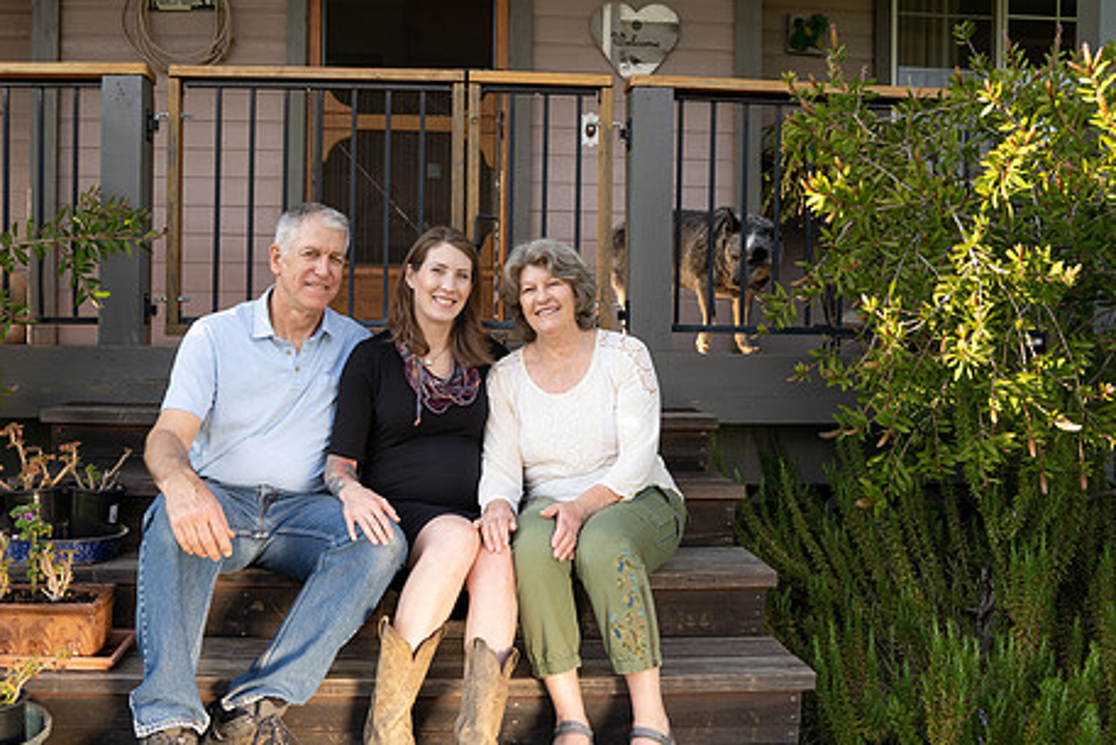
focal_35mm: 33
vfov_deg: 40.0
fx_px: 1023
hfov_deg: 57.0
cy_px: 382
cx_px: 486
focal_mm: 26
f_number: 5
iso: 125
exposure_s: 1/125
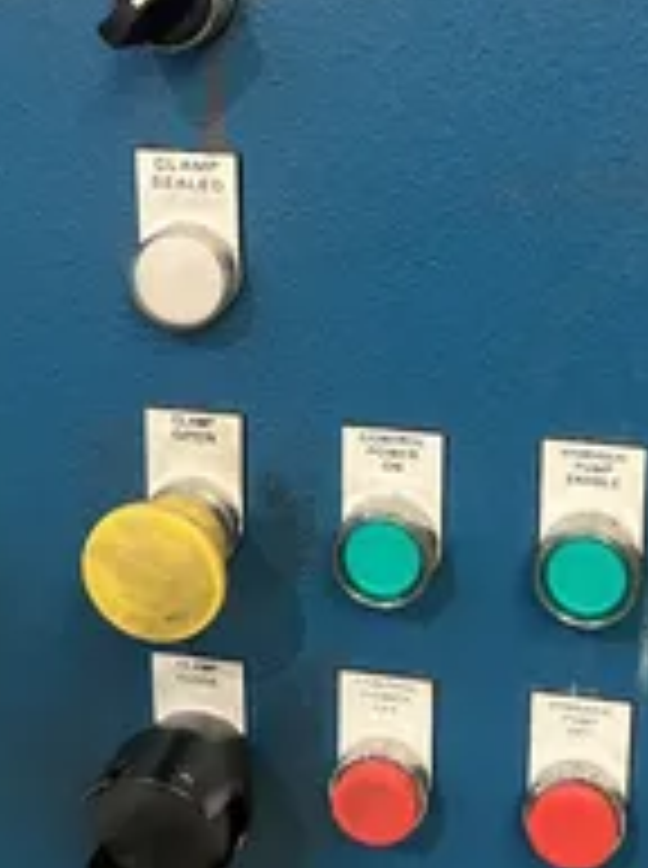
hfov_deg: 26.6
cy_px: 202
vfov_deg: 34.7
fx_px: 1352
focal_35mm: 54
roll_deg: -2.0
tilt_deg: -12.5
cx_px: 486
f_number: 1.5
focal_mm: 5.7
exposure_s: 1/60
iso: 250
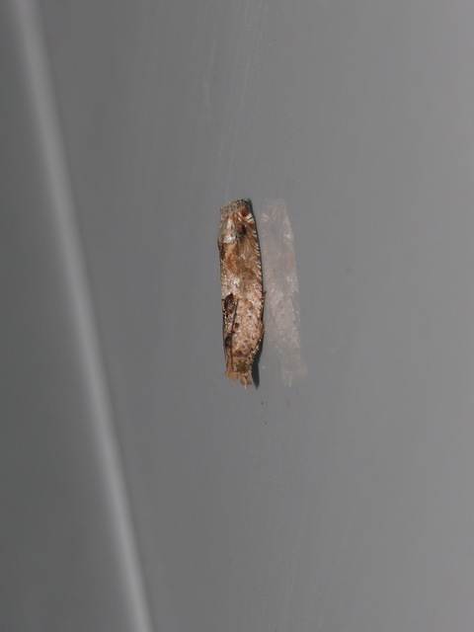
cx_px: 237
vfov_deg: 4.7
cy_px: 316
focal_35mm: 420
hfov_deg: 3.5
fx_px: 7668
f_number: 11
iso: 100
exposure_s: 1/640
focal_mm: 88.8
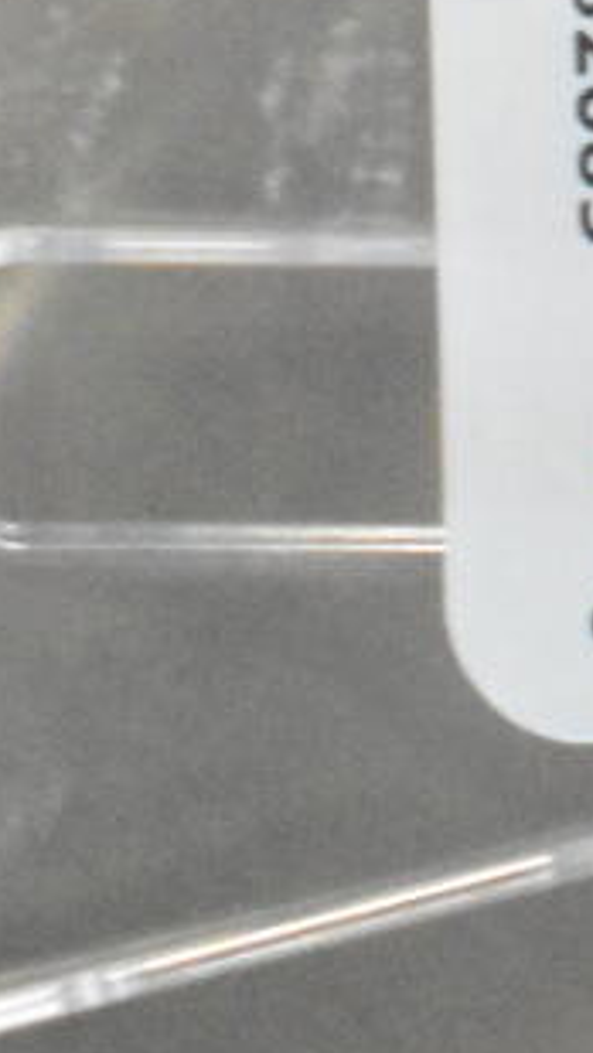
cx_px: 801
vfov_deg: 8.3
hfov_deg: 4.7
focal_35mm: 256
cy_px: -293
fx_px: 7138
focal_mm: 55
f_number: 5.6
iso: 25600
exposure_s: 1/50
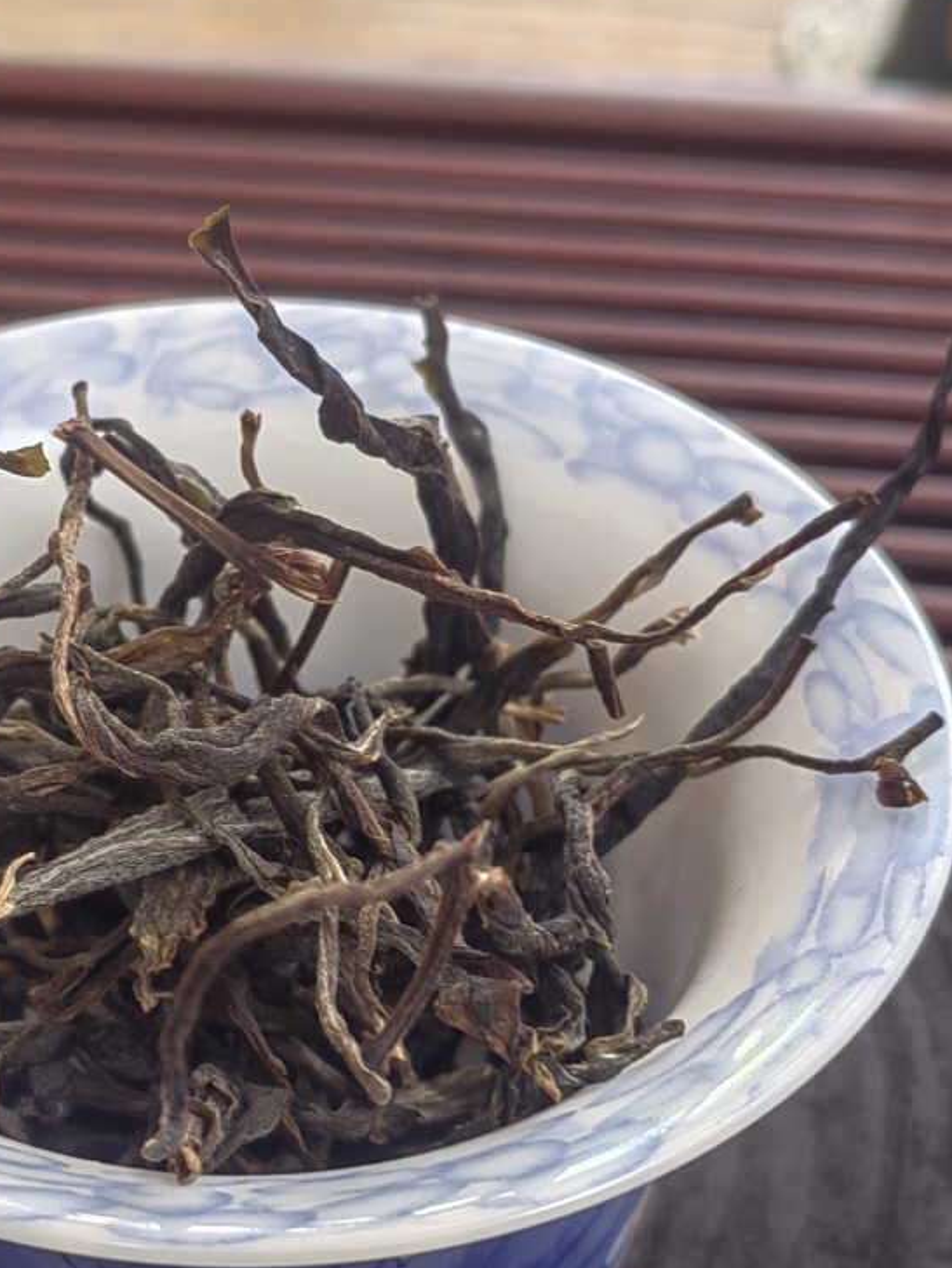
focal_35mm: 60
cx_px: 258
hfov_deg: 24.2
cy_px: 737
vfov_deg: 32.1
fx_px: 2199
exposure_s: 1/50
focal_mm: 5.52
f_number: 1.9
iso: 64
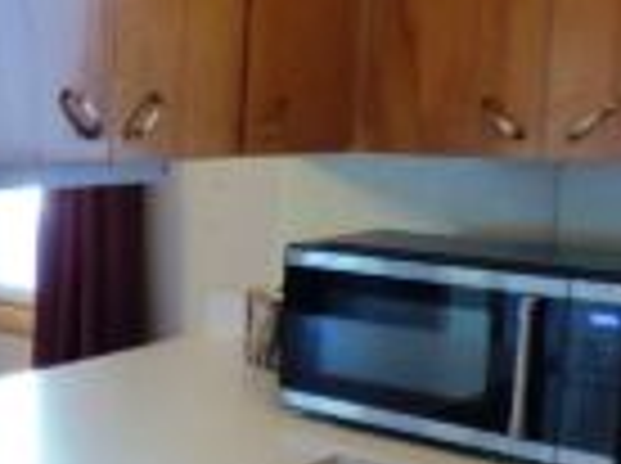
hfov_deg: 28.7
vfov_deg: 25.2
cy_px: 239
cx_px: -130
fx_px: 1039
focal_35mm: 58
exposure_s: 1/80
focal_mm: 3.58
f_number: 2.8
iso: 400
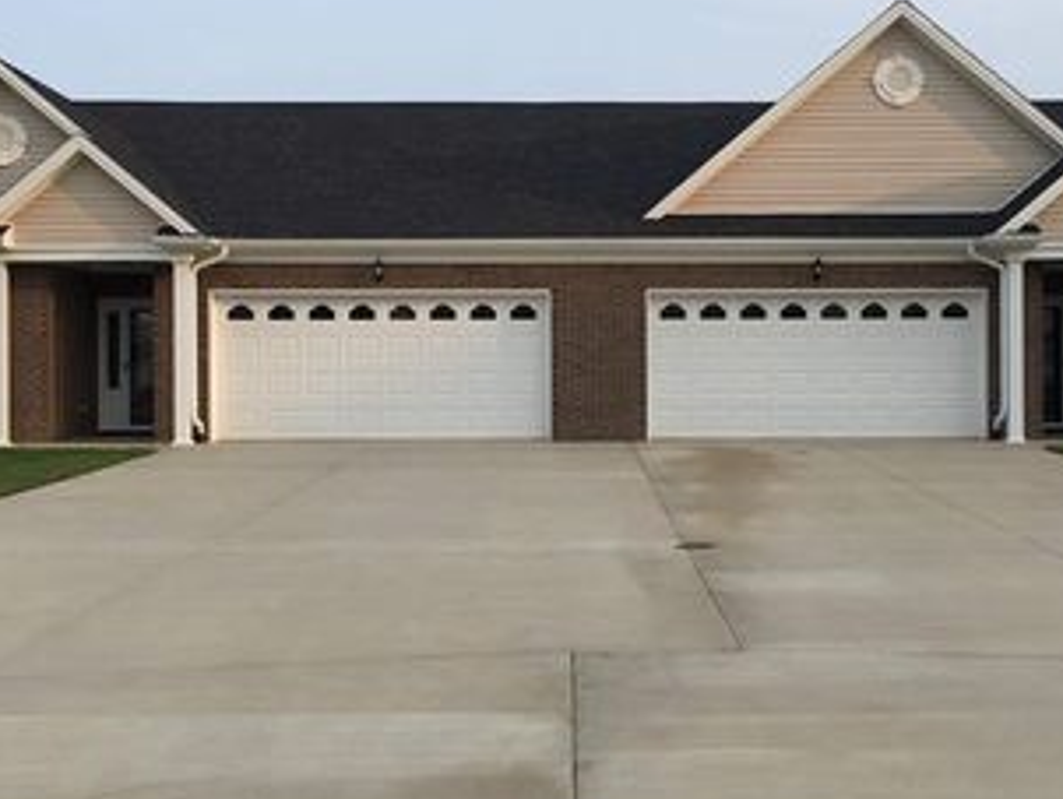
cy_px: 378
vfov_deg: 30.3
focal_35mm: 48
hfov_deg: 39.6
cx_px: 588
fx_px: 1475
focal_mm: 4.15
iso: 25
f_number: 2.2
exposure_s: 1/582
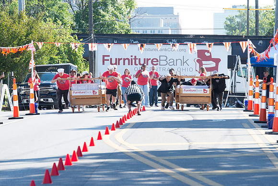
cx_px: 140
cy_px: 77
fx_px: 1445
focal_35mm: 187
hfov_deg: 11.0
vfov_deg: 7.3
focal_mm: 160
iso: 200
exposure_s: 1/250
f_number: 7.1
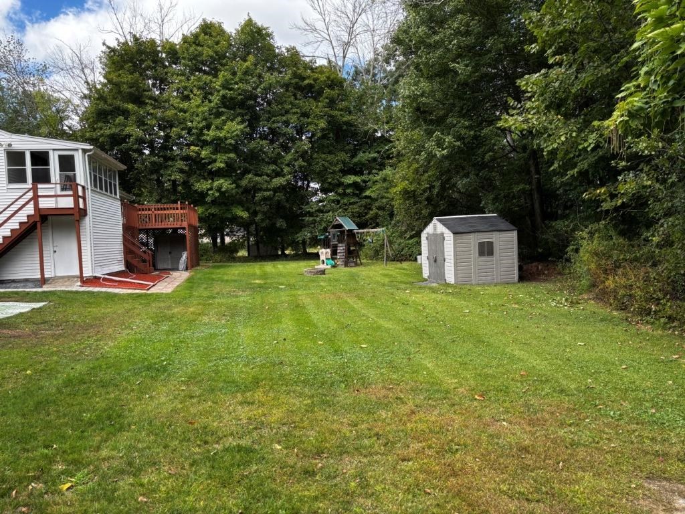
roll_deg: +2.8
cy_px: 257
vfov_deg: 53.1
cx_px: 342
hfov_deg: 67.3
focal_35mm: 26
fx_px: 515
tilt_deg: -3.7
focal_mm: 5.96
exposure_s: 1/460
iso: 50
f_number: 1.6
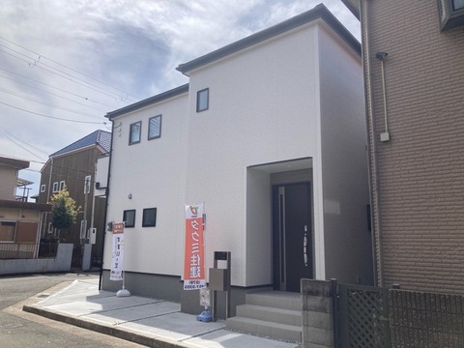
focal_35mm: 28
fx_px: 375
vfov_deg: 49.7
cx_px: 232
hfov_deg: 63.4
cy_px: 174
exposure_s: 1/2703
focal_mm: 3.99
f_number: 1.8
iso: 20
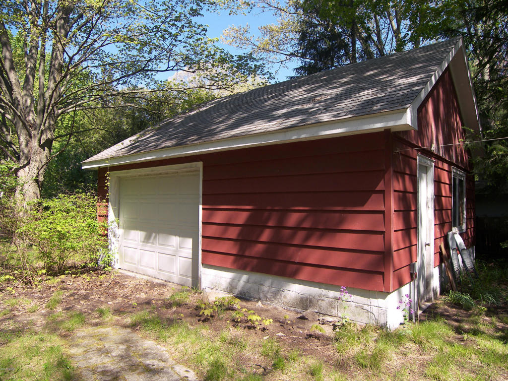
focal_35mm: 24
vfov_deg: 56.8
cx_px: 254
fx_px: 352
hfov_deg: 71.6
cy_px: 190
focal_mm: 5
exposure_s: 1/320
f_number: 2.8
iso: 50
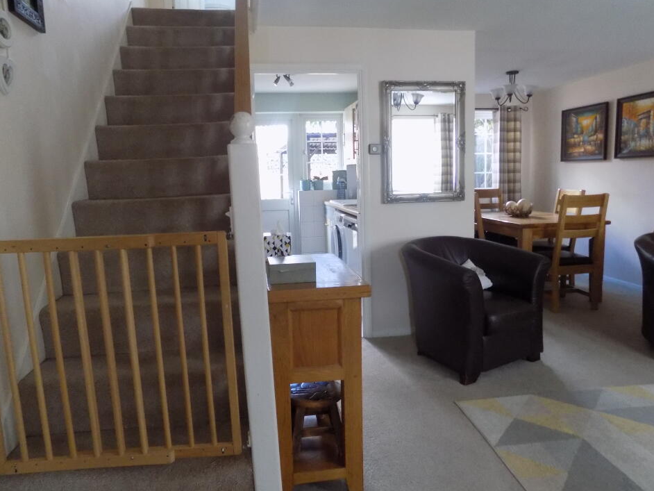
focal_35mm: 25
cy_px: 241
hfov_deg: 69.3
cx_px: 311
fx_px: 472
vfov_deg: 54.9
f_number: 3.1
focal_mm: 4
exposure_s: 1/25
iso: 400
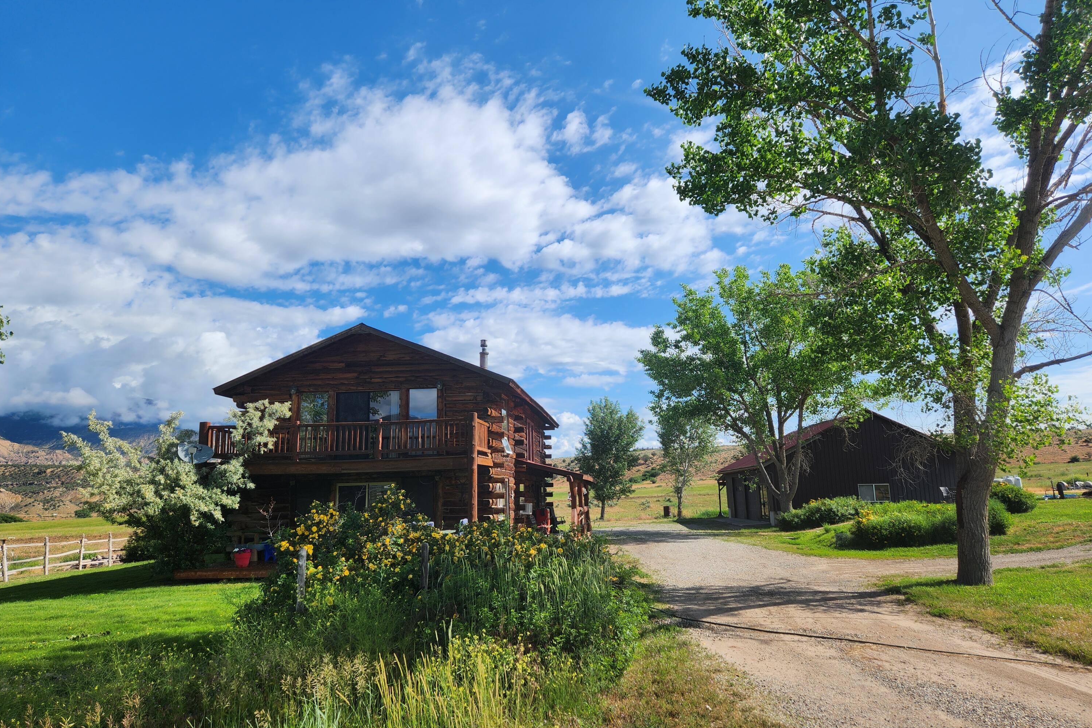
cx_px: 545
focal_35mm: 24
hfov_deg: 73.7
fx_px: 728
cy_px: 373
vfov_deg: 53.1
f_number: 1.8
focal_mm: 5.4
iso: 20
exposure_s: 1/1839
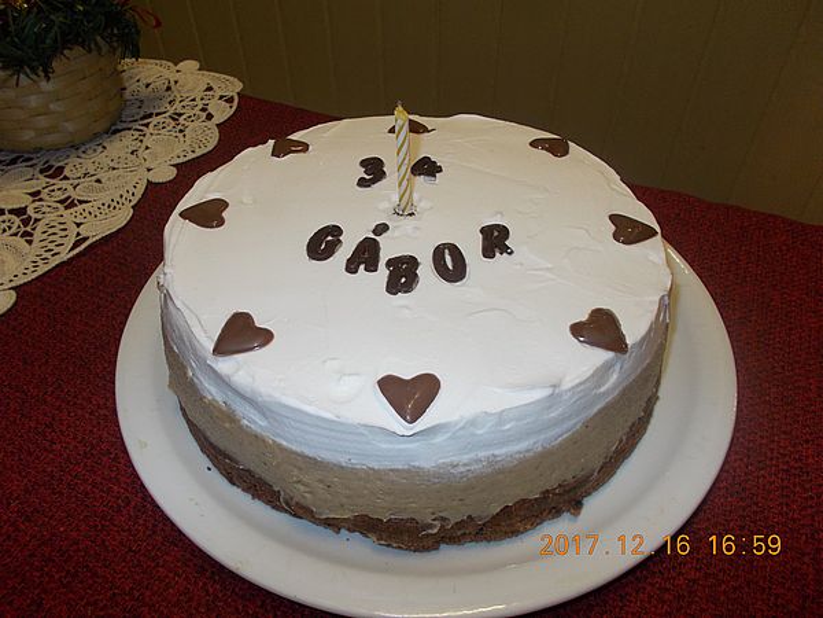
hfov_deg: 67.3
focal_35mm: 26
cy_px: 309
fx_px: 618
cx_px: 412
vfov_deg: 53.1
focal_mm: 4.6
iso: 200
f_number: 3.2
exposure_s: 1/25
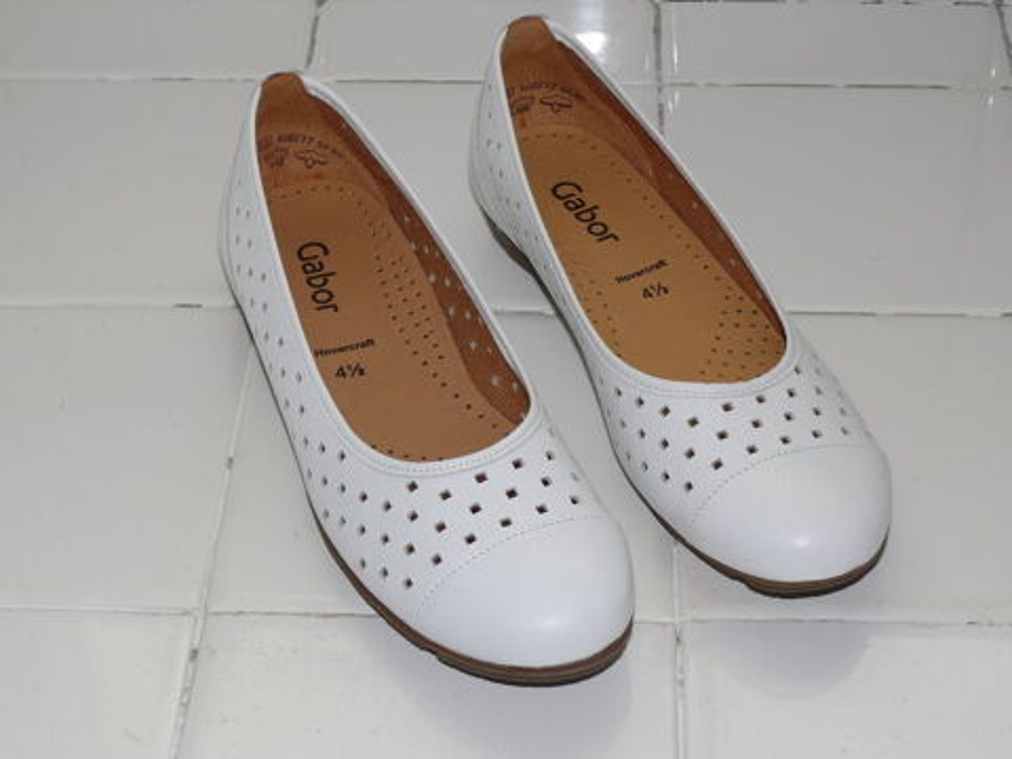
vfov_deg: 19.9
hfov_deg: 26.3
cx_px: 506
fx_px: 2163
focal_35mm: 74
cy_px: 380
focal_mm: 12.3
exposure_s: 1/30
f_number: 3.2
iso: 100
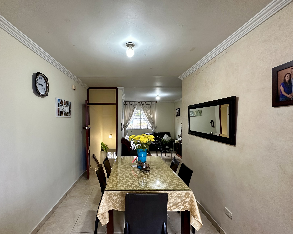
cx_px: 126
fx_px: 147
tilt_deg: -2.4
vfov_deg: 76.8
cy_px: 127
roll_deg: +0.0
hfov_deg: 89.1
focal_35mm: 17
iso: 250
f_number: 2.2
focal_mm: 2.22
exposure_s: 1/60
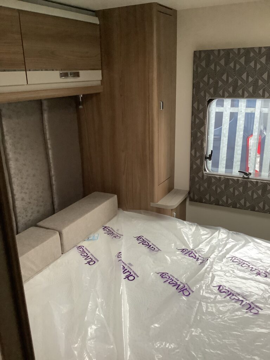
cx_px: 135
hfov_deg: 45.4
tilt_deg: -18.5
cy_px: 180
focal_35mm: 31
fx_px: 322
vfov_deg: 58.4
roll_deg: +1.1
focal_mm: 3.3
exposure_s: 1/60
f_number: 2.4
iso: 400
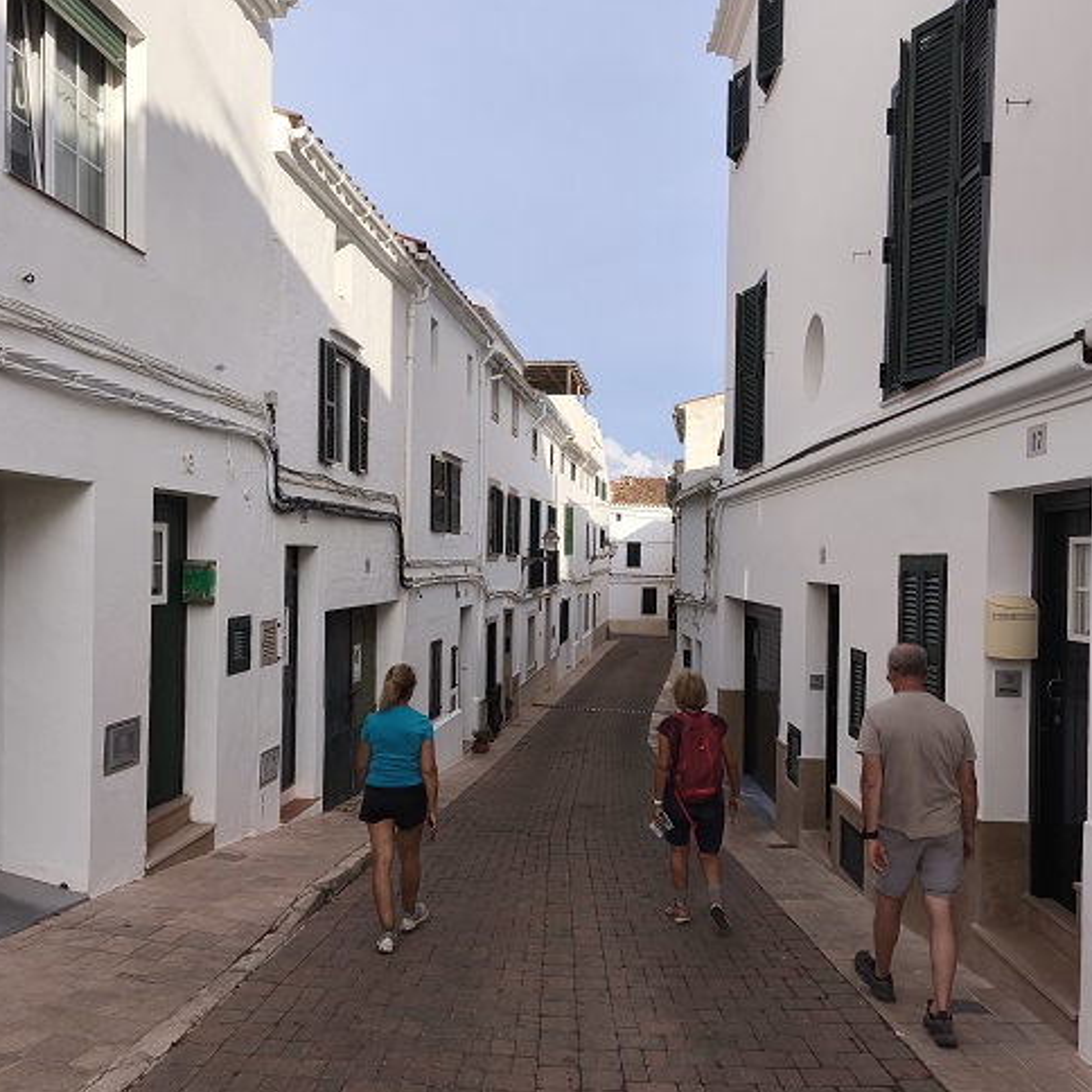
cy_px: 564
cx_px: 553
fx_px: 999
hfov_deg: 57.3
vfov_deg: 57.3
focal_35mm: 28
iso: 80
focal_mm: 5.35
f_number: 1.7
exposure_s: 1/2939
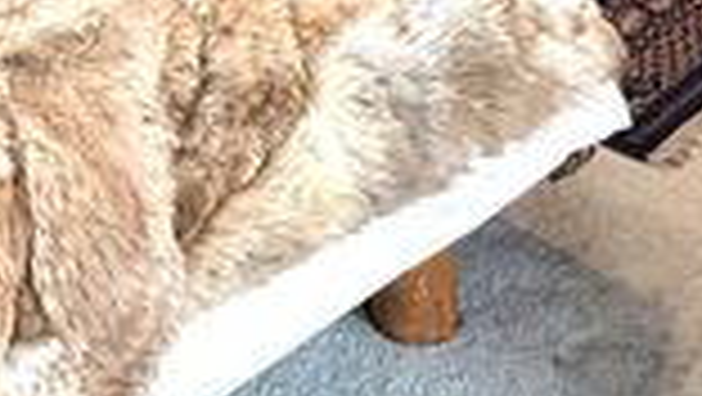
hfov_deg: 31.7
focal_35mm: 65
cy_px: -621
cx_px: 169
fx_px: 1211
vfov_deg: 12.9
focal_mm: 2.22
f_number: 2.2
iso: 320
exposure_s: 1/62
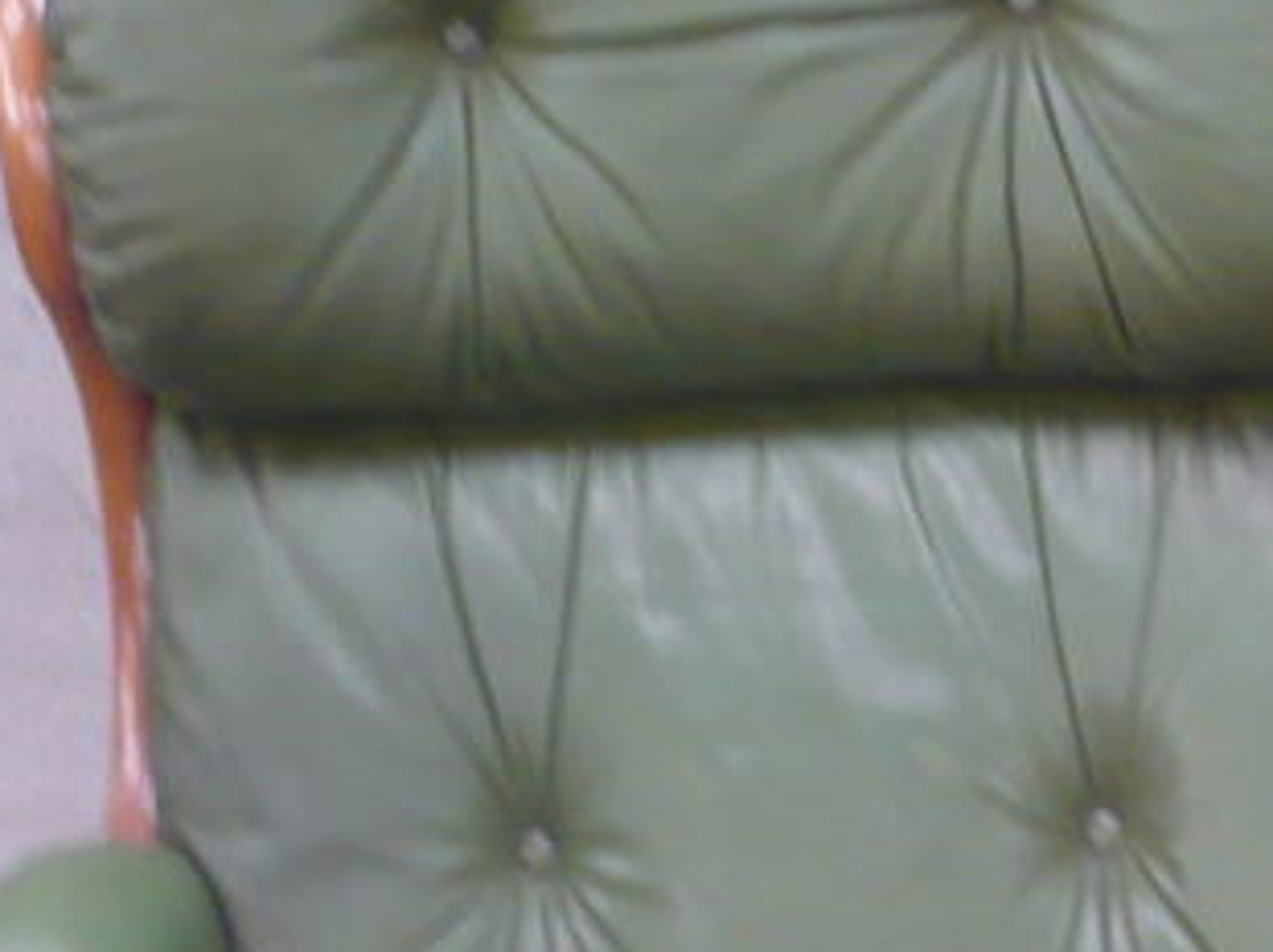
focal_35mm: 113
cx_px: 1470
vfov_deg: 12.7
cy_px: 1165
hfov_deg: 16.8
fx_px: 4152
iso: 200
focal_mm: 5.8
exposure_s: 1/5
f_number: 2.8
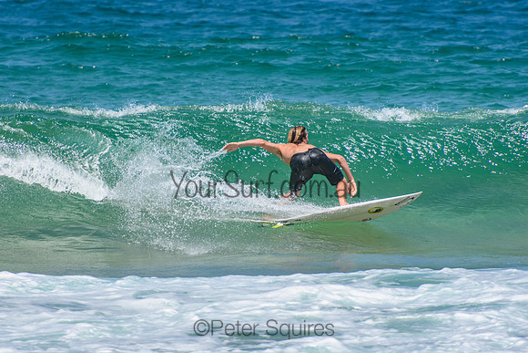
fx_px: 8802
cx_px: 264
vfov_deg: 2.3
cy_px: 176
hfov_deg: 3.4
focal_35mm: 600
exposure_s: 1/2000
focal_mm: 400
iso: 320
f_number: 5.6
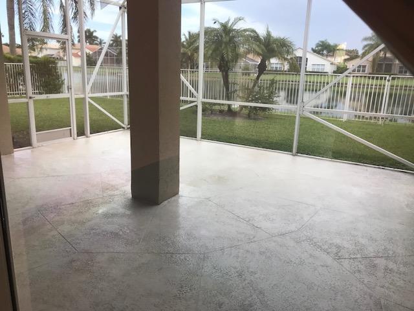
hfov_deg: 63.4
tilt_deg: -14.5
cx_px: 207
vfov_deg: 49.7
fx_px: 335
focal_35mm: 28
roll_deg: -1.2
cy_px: 156
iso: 40
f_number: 1.8
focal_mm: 3.99
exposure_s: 1/120
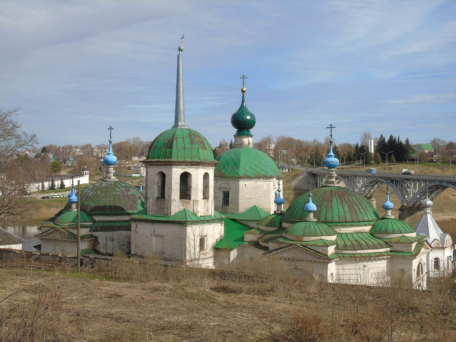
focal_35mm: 46
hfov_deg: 41.2
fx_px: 606
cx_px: 228
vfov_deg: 31.5
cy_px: 171
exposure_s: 1/1000
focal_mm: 8.2
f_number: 4.1
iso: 80
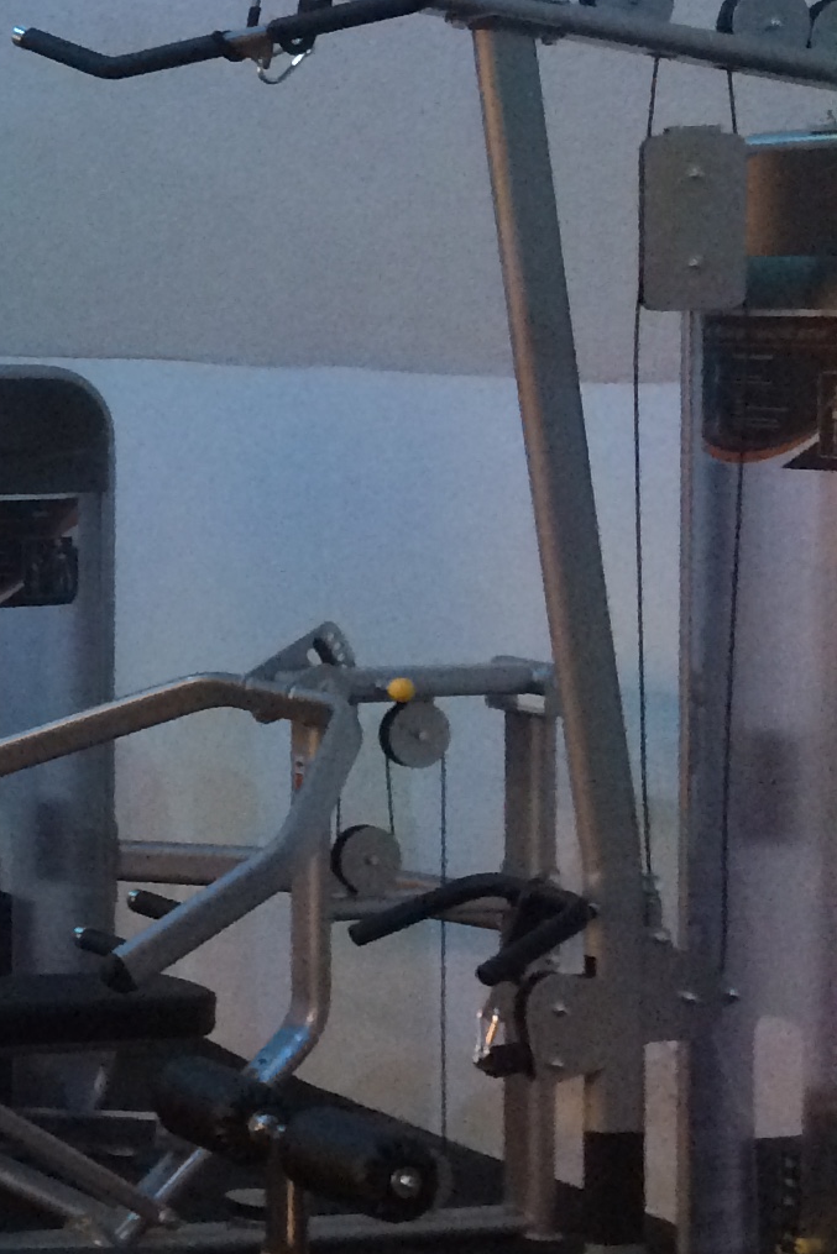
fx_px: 3381
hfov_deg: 11.6
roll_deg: +1.8
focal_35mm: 97
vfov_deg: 21.0
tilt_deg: -3.7
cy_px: 463
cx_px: -1178
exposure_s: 1/33
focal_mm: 4.15
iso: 250
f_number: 2.2
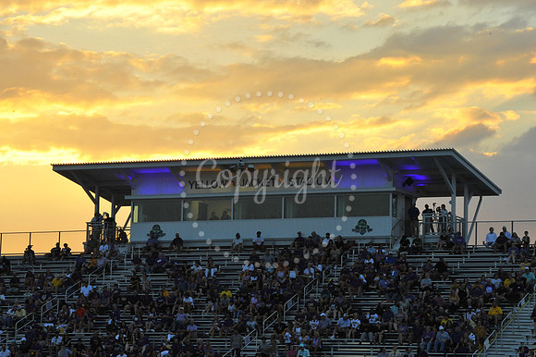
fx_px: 1860
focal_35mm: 125
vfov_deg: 11.0
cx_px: 268
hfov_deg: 16.4
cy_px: 178
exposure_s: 1/320
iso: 3200
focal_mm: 125
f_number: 18
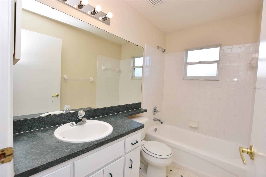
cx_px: 133
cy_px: 88
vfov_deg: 77.3
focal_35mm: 15
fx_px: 111
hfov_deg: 100.4
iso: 140
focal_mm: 10
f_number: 5.6
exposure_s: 1/125
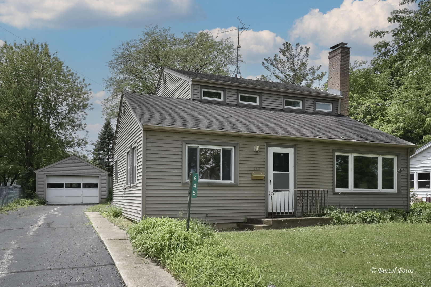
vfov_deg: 43.6
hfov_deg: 61.9
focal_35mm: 30
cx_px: 216
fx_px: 359
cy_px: 144
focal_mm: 30
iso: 250
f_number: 11
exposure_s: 1/320
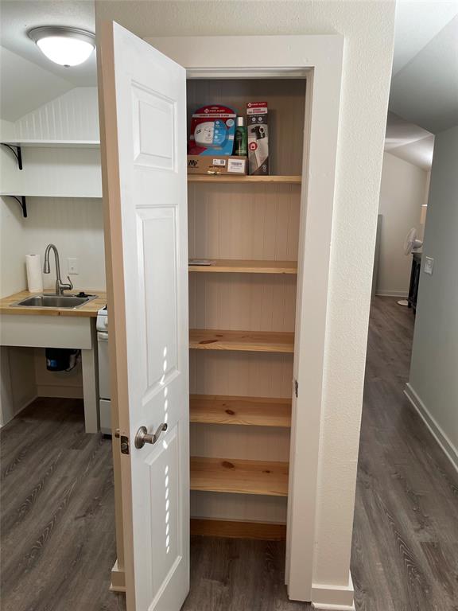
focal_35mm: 26
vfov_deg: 67.3
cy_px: 306
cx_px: 229
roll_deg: -0.4
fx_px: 459
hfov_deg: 53.1
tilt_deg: -12.9
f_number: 1.6
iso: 125
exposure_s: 1/120
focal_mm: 5.1
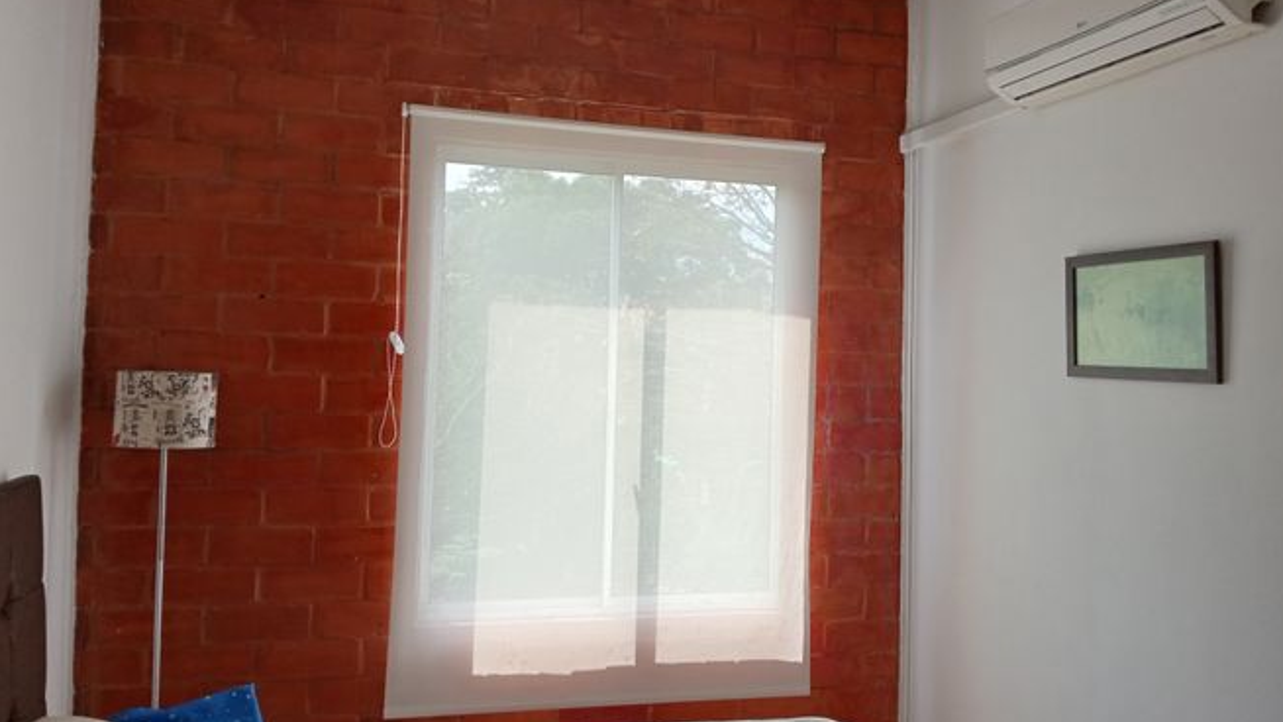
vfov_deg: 37.7
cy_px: 310
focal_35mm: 31
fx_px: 1055
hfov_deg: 62.6
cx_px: 645
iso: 99
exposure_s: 1/461
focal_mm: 3.98
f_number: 1.8
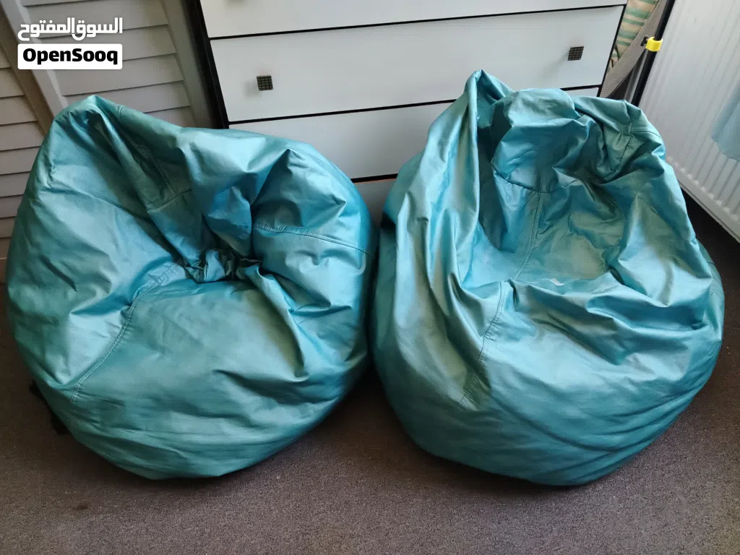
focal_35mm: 24
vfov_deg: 56.8
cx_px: 370
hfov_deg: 71.6
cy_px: 278
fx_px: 513
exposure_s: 1/50
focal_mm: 5.25
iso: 772
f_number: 1.75
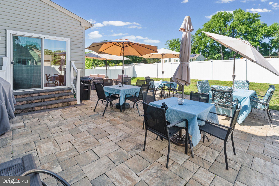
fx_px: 124
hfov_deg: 96.8
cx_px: 140
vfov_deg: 73.7
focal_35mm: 16
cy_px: 93
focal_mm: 16
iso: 160
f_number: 9
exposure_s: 1/160
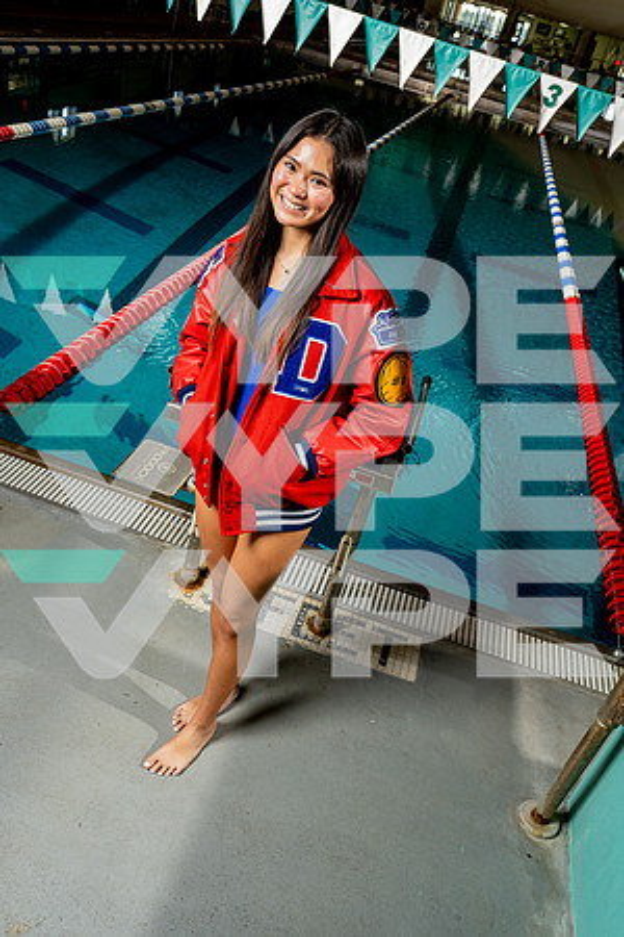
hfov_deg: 43.6
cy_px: 468
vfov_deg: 61.9
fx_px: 780
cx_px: 312
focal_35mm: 30
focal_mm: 30
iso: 640
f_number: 5.6
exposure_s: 1/250
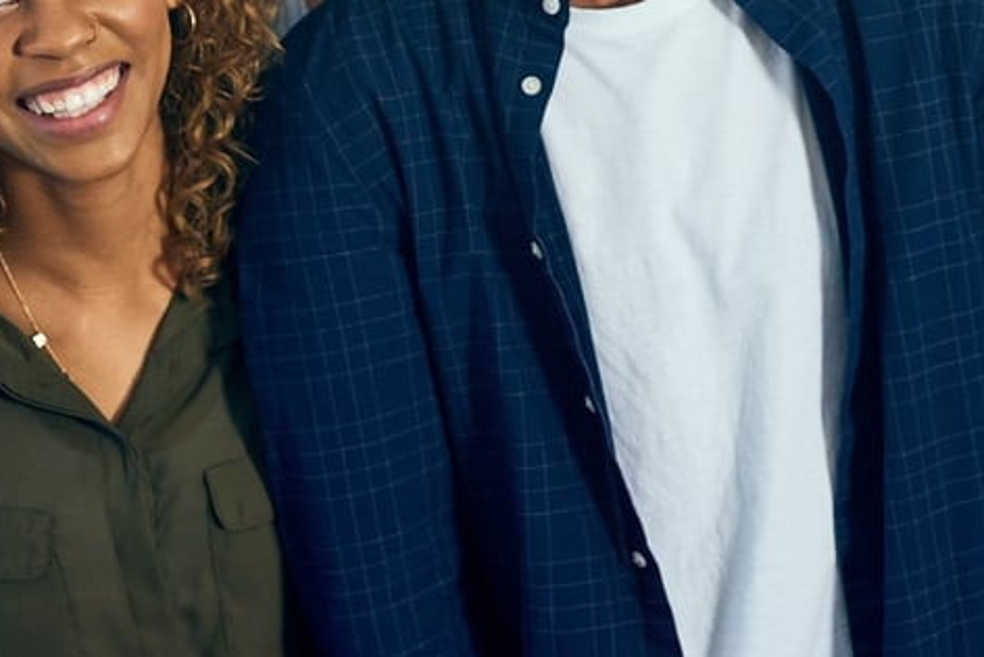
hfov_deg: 16.1
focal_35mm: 127
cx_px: 636
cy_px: -167
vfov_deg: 10.6
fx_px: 3472
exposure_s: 1/250
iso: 640
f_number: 2.8
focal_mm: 50
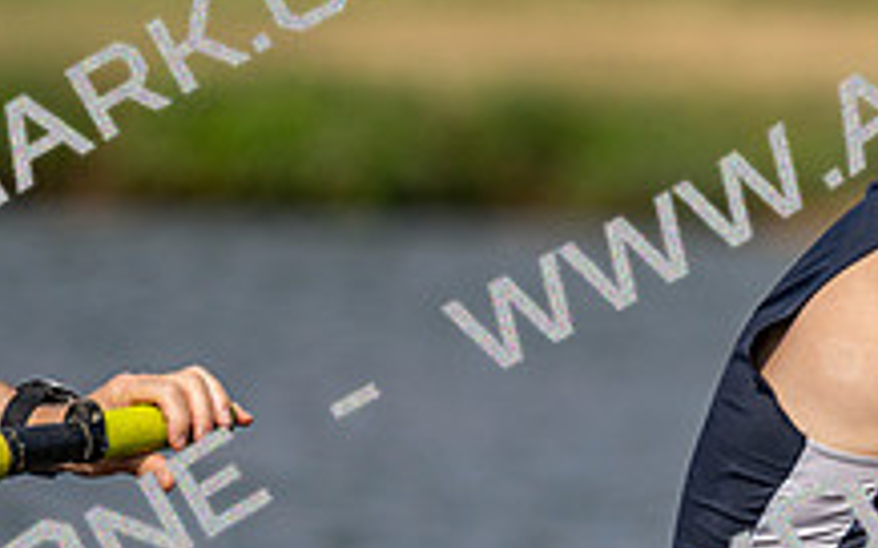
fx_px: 25949
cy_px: 381
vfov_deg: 1.2
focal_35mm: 1085
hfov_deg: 1.9
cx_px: 942
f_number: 6.3
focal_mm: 400
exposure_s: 1/1600
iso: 200
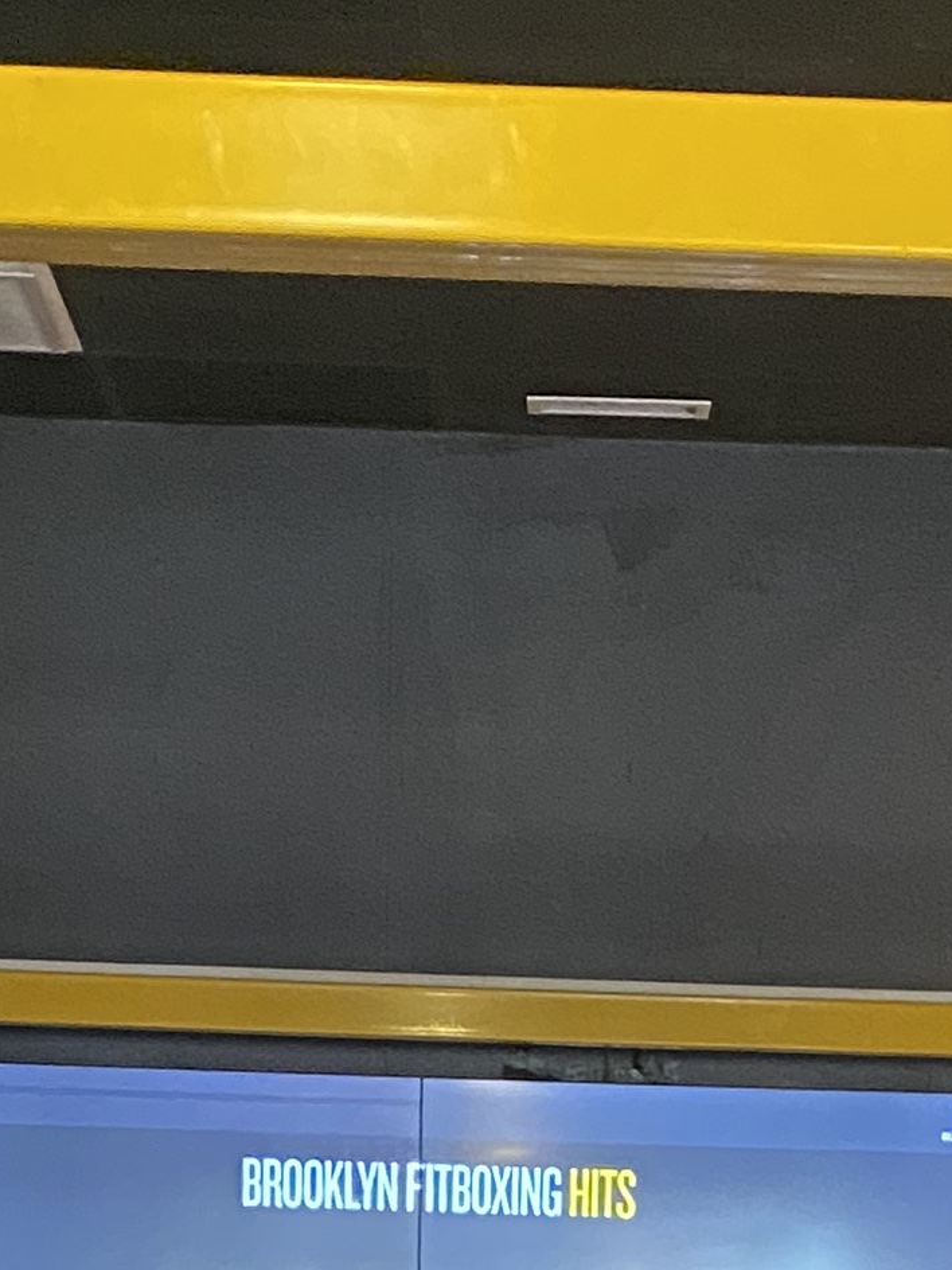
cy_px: 2217
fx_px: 4070
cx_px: 590
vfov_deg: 15.5
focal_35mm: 111
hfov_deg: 13.3
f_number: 1.8
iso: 500
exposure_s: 1/50
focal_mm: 4.25
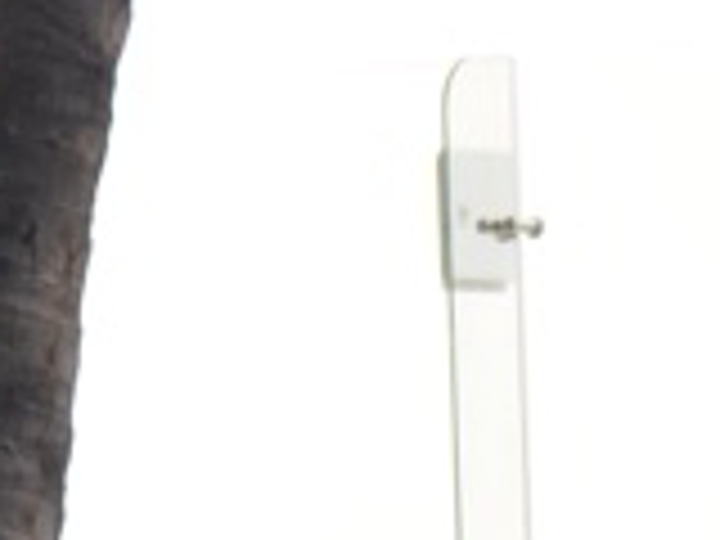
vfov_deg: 1.1
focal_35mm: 1324
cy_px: 1568
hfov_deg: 1.5
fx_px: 27543
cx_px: 207
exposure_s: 1/250
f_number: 7.1
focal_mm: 105
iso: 100
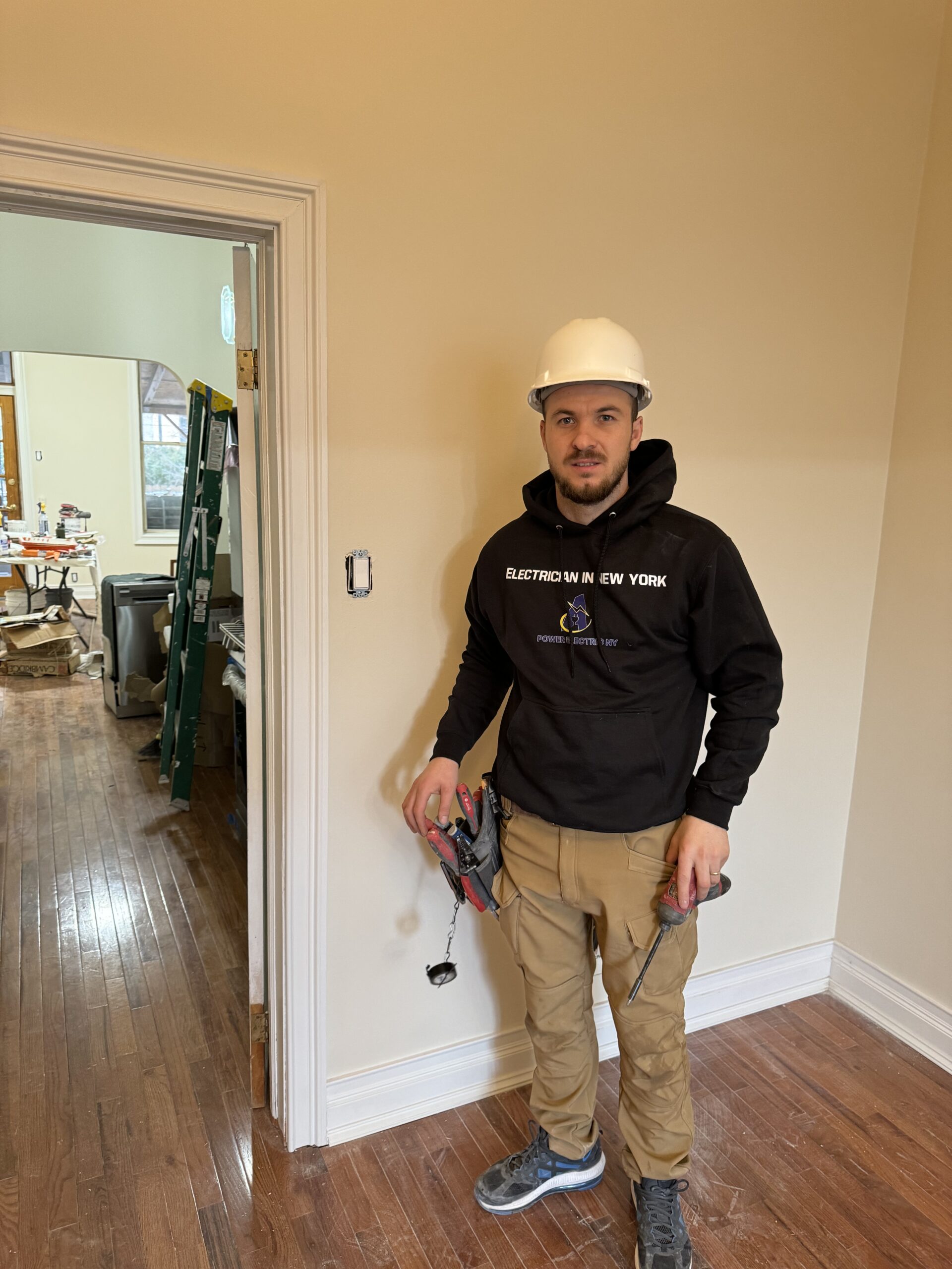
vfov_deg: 71.6
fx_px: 880
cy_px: 634
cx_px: 476
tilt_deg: -11.1
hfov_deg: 56.8
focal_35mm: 24
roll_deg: -1.3
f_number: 1.78
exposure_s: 1/60
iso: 320
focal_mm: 6.86
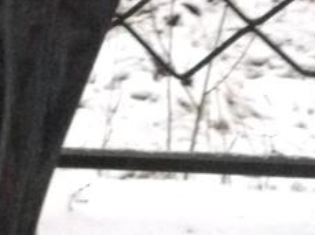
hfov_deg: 10.5
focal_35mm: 182
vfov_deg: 8.1
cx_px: -142
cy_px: 34
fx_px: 1654
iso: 1000
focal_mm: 5.99
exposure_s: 1/40
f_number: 2.6
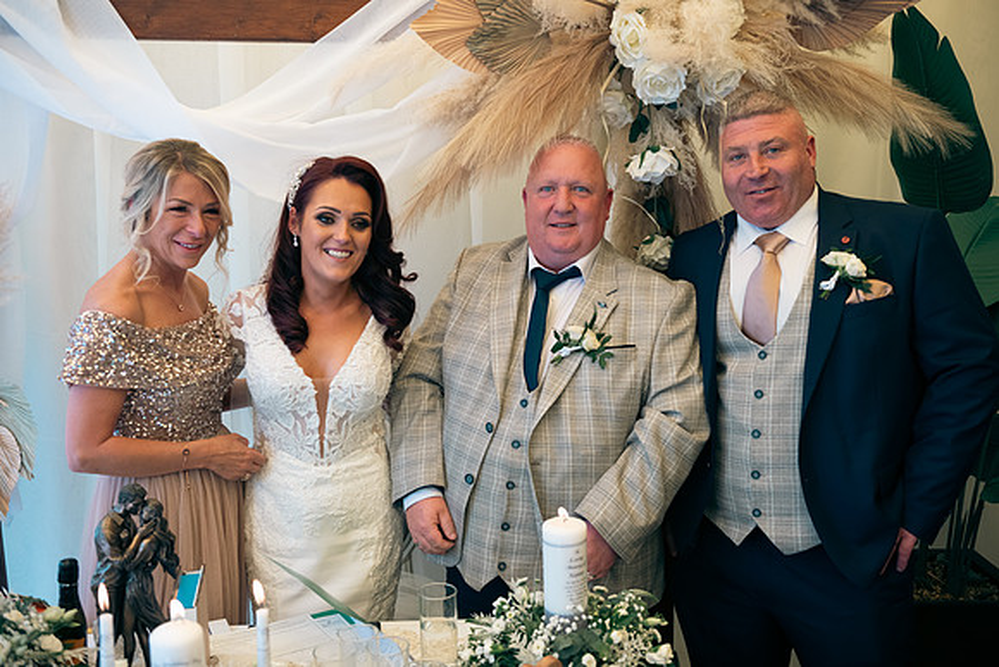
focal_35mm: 36
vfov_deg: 36.9
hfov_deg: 53.1
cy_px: 334
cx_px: 500
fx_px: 999
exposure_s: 1/250
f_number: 3.5
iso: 250
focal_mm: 36
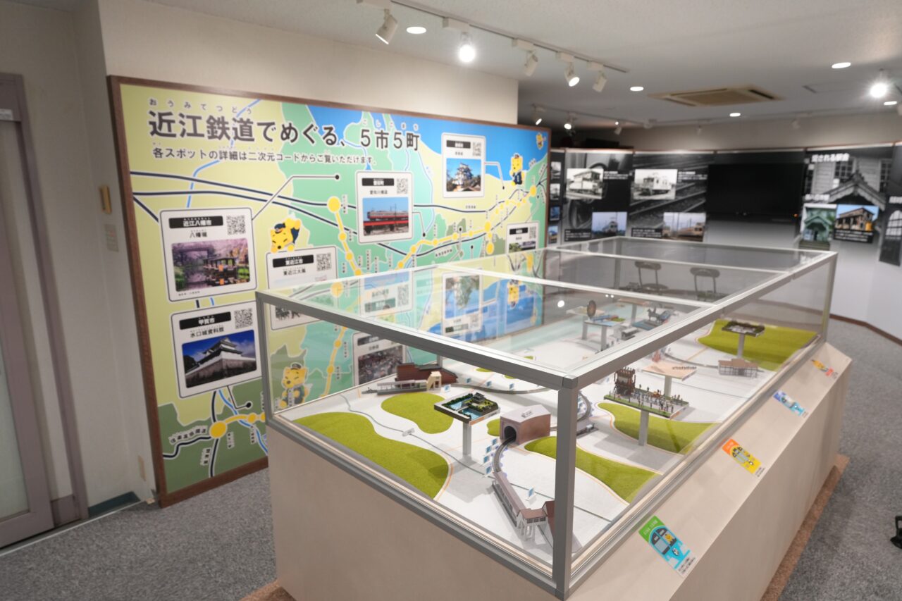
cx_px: 451
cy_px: 300
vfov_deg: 57.2
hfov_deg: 78.6
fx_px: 551
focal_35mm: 22
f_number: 4.5
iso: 1600
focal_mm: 22
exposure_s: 1/125
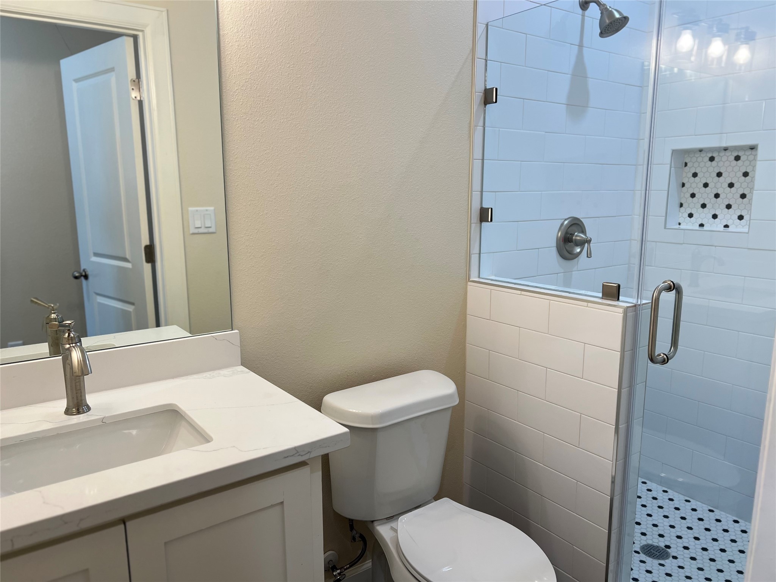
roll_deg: +0.6
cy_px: 291
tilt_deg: -10.0
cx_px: 388
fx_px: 583
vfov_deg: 53.1
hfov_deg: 67.3
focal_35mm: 26
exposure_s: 1/120
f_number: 1.5
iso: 50
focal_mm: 5.7
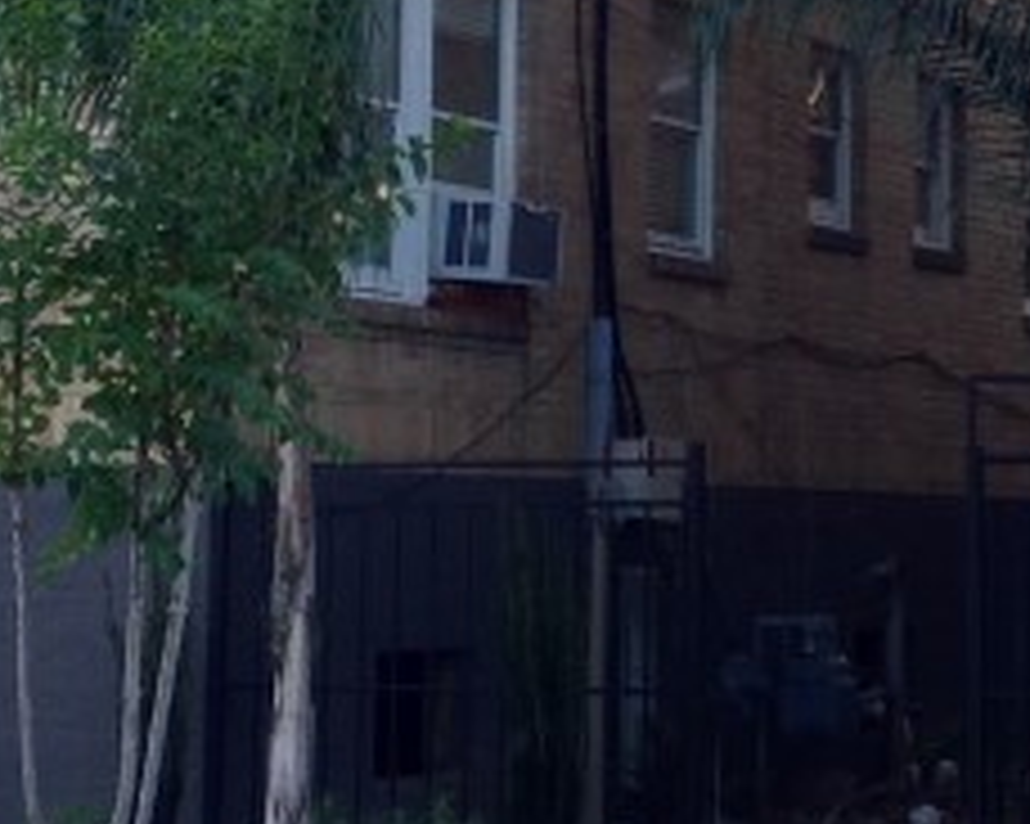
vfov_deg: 10.6
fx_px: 4388
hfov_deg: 13.3
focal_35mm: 144
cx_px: 814
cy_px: 14
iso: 50
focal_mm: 4.12
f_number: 2.4
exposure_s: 1/157
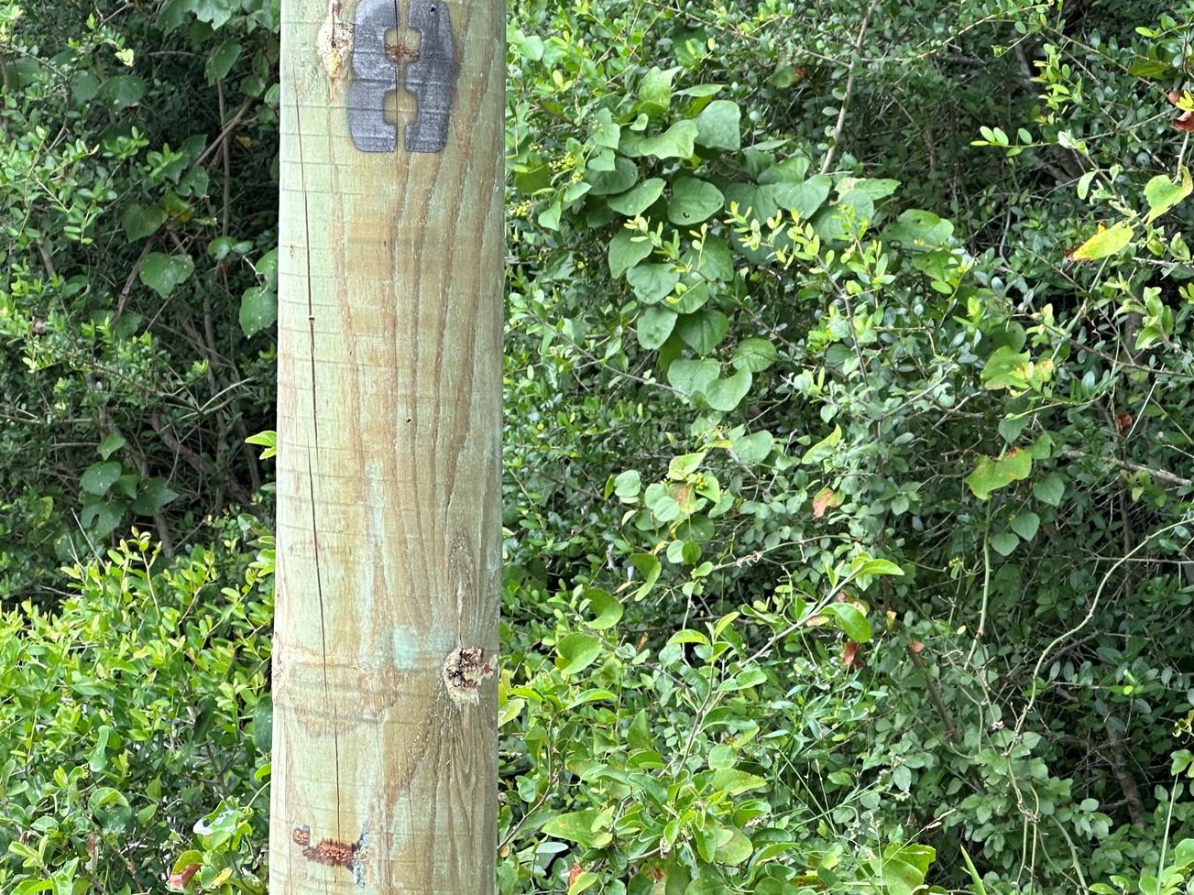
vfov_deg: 12.2
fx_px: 4173
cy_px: 254
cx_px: 692
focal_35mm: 121
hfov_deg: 16.3
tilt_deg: +0.2
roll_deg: -2.4
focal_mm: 9
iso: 32
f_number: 2.8
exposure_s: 1/105
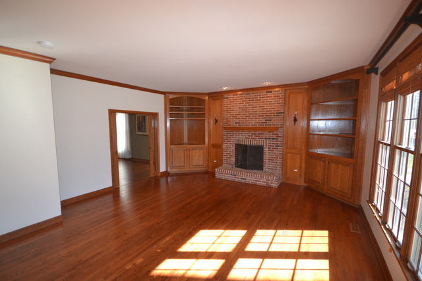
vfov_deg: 77.4
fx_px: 176
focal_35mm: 15
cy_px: 140
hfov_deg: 100.4
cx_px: 211
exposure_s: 1/60
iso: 400
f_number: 4
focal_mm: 10
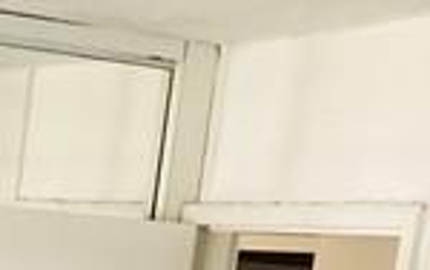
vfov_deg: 8.5
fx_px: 1536
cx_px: -115
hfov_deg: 15.3
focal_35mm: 131
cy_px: 799
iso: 400
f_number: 1.8
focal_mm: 3
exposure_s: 1/30
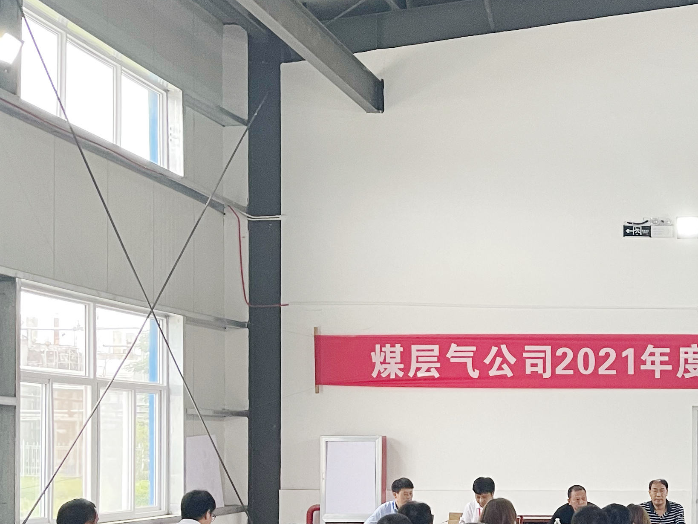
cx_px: 791
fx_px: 1291
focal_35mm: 64
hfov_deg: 27.4
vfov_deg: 22.5
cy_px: 445
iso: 200
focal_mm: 5.1
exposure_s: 1/50
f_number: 1.6
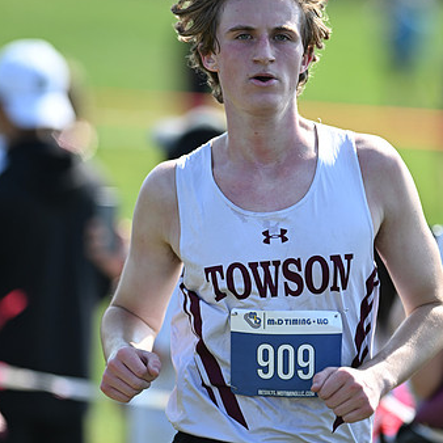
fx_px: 6342
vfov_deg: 4.0
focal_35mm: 438
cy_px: 257
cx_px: 225
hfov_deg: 4.0
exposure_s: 1/1600
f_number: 2.8
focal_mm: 300
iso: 220
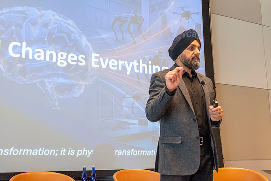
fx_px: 339
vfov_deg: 29.9
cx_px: 136
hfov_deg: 43.6
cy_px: 90
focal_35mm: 45
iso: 2000
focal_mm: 30
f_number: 4.2
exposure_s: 1/125
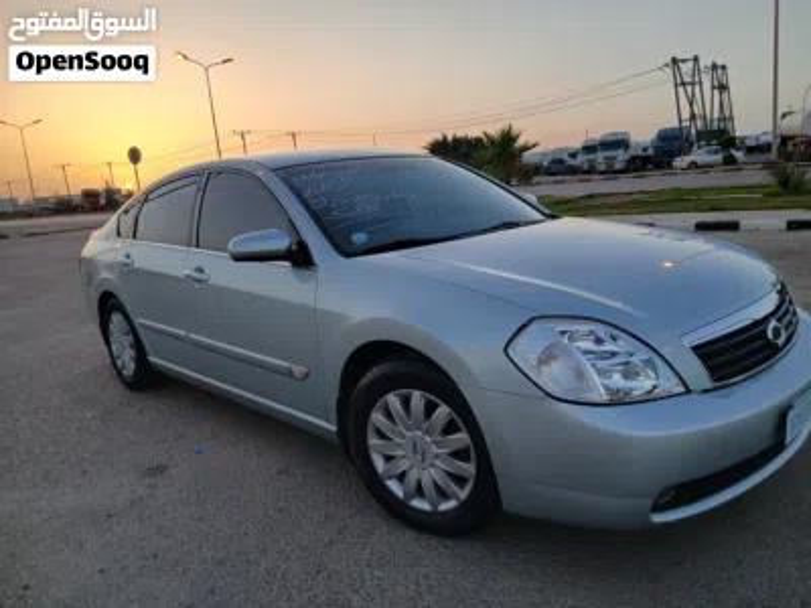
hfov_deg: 67.3
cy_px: 304
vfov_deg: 53.1
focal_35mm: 26
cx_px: 406
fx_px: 609
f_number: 1.8
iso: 32
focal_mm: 3.98
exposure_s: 1/100
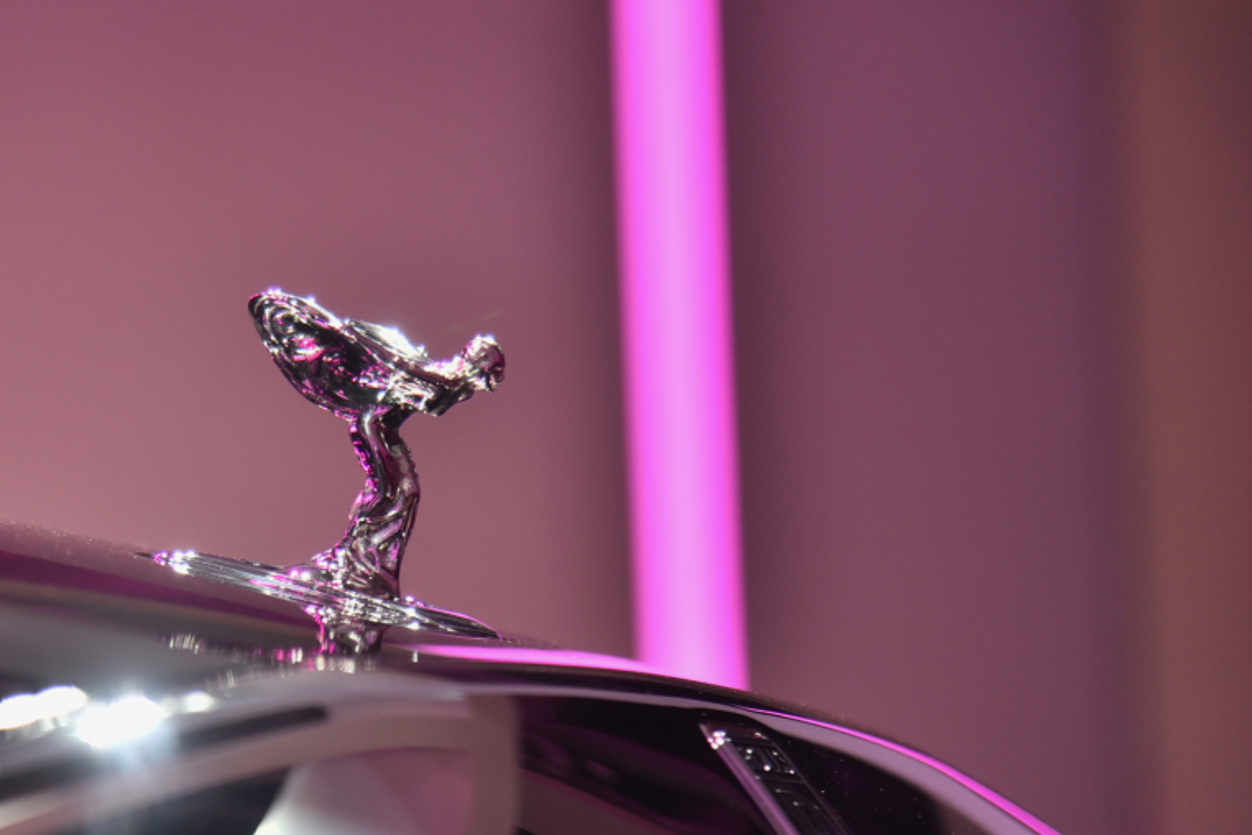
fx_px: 6572
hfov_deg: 10.9
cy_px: 470
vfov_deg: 7.3
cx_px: 288
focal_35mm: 189
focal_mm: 120
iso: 640
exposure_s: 1/125
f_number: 4
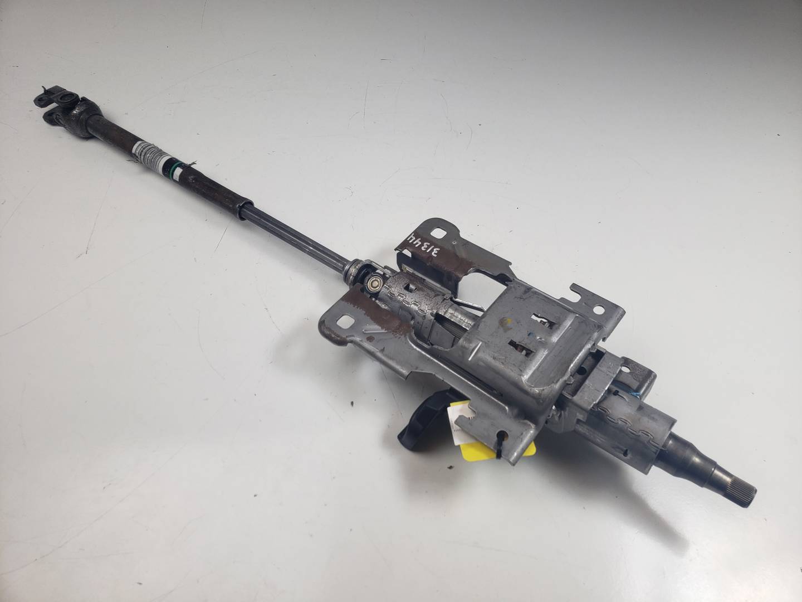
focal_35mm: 26
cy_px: 301
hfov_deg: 67.3
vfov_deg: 53.1
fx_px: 602
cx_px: 401
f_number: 1.5
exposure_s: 1/421
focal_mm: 4.3
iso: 50
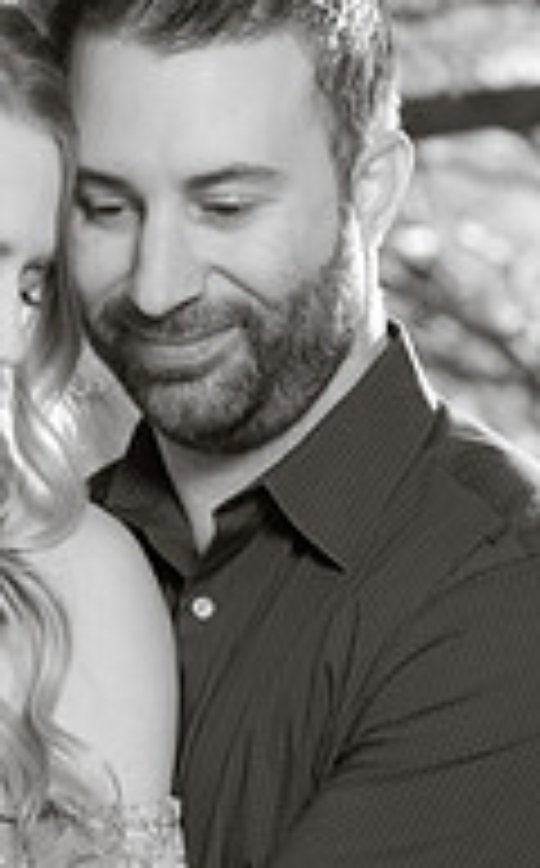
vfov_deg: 8.4
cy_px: 666
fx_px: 5909
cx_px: 63
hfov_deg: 5.2
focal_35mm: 250
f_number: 5
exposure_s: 1/250
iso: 100
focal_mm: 105
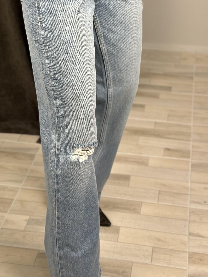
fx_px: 569
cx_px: 79
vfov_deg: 27.2
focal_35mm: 71
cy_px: 85
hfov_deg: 20.7
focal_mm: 6.86
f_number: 1.78
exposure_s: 1/100
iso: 160
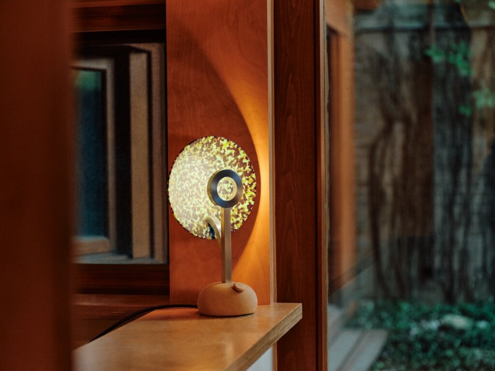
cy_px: 186
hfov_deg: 24.7
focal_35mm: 79
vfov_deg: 18.7
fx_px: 1130
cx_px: 248
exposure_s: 1/25
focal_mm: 100
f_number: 4
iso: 400
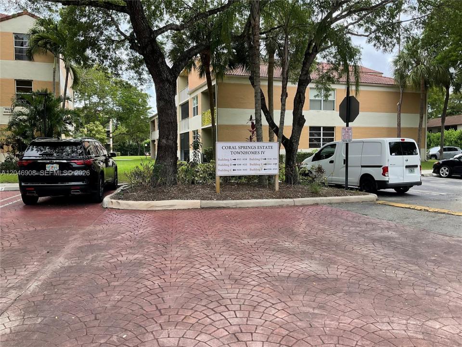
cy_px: 174
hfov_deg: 61.7
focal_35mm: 29
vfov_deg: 48.2
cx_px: 231
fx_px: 387
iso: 16
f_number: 1.8
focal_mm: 3
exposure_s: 1/457
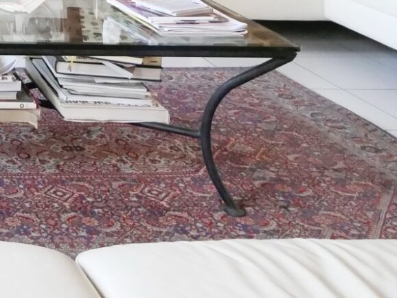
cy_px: -189
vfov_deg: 19.5
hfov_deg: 24.3
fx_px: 711
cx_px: -198
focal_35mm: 62
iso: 3200
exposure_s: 1/60
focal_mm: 7
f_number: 4
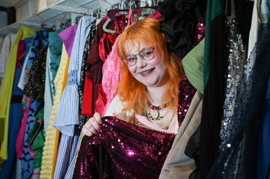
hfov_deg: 41.9
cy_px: 90
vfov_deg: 28.6
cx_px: 135
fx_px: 352
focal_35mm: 47
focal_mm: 47
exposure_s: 1/60
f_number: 4.5
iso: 200
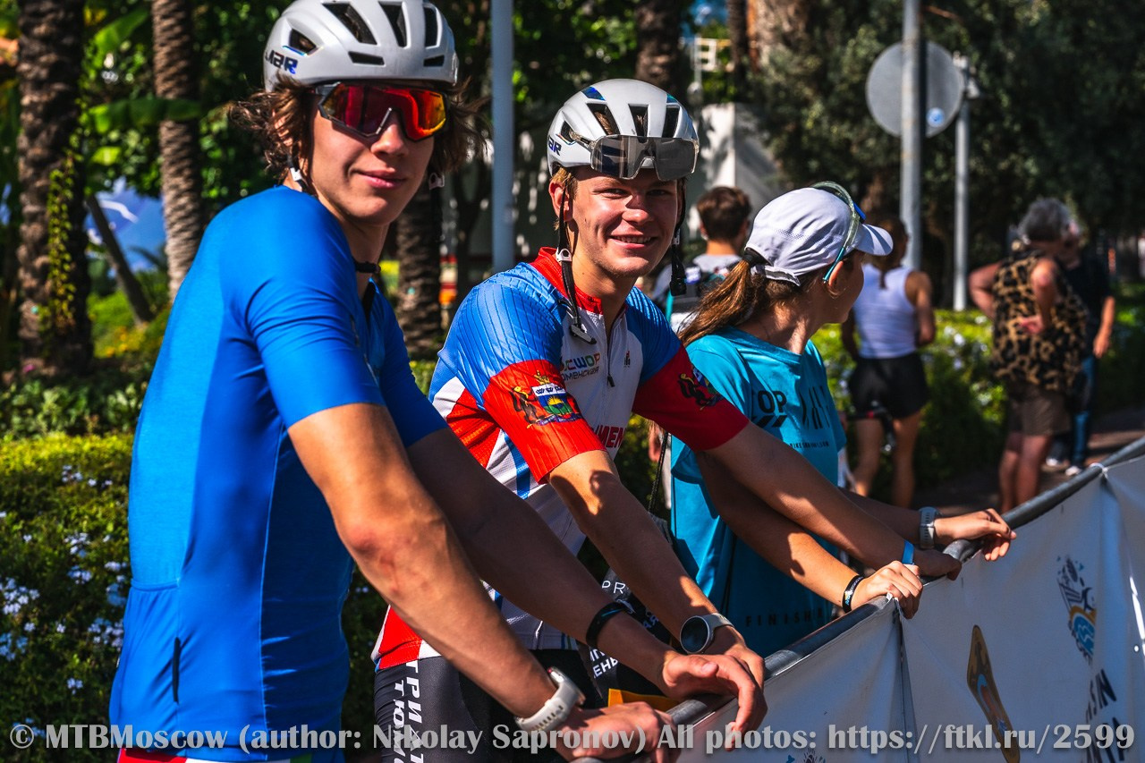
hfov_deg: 28.8
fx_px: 2226
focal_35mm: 70
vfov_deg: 19.5
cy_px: 382
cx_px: 572
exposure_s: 1/3200
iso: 320
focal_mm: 70
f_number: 6.3
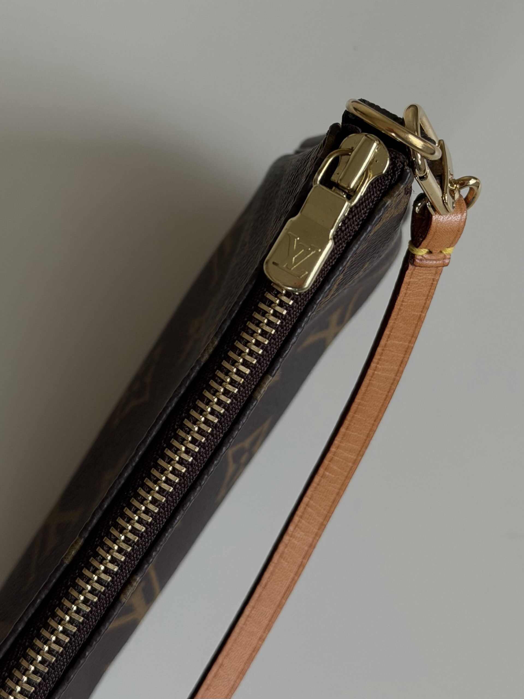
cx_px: 262
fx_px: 969
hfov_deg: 30.3
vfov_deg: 39.7
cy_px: 350
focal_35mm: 48
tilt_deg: -82.3
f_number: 1.78
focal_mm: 6.76
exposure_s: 1/239
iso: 64
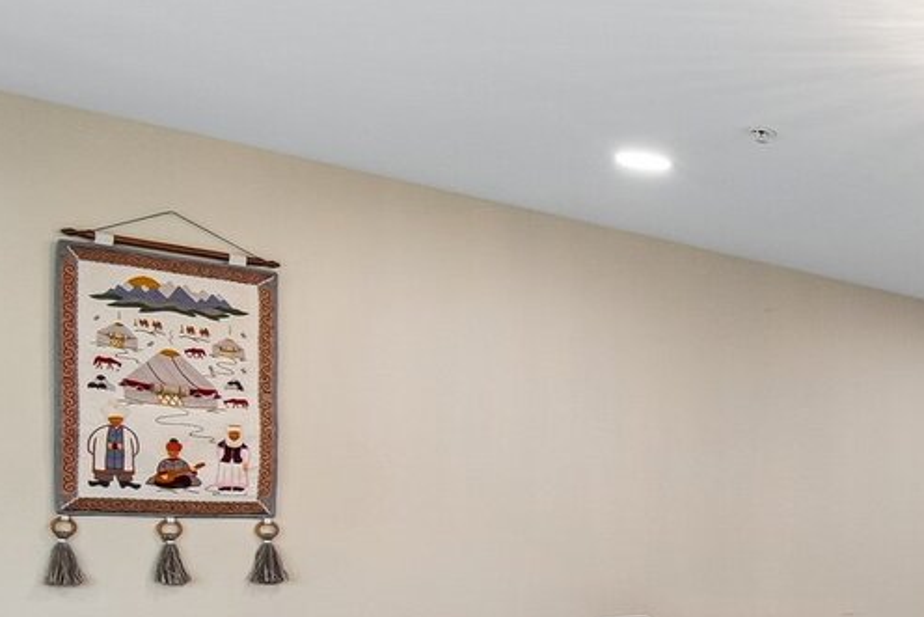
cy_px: 610
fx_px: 1258
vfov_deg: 26.2
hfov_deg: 27.8
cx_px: 1379
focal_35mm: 49
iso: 200
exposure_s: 1/15
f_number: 8
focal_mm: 10
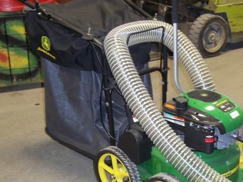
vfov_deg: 23.5
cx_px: 151
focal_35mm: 62
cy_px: 127
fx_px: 435
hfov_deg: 31.1
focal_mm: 6.5
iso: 320
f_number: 3.1
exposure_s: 1/30
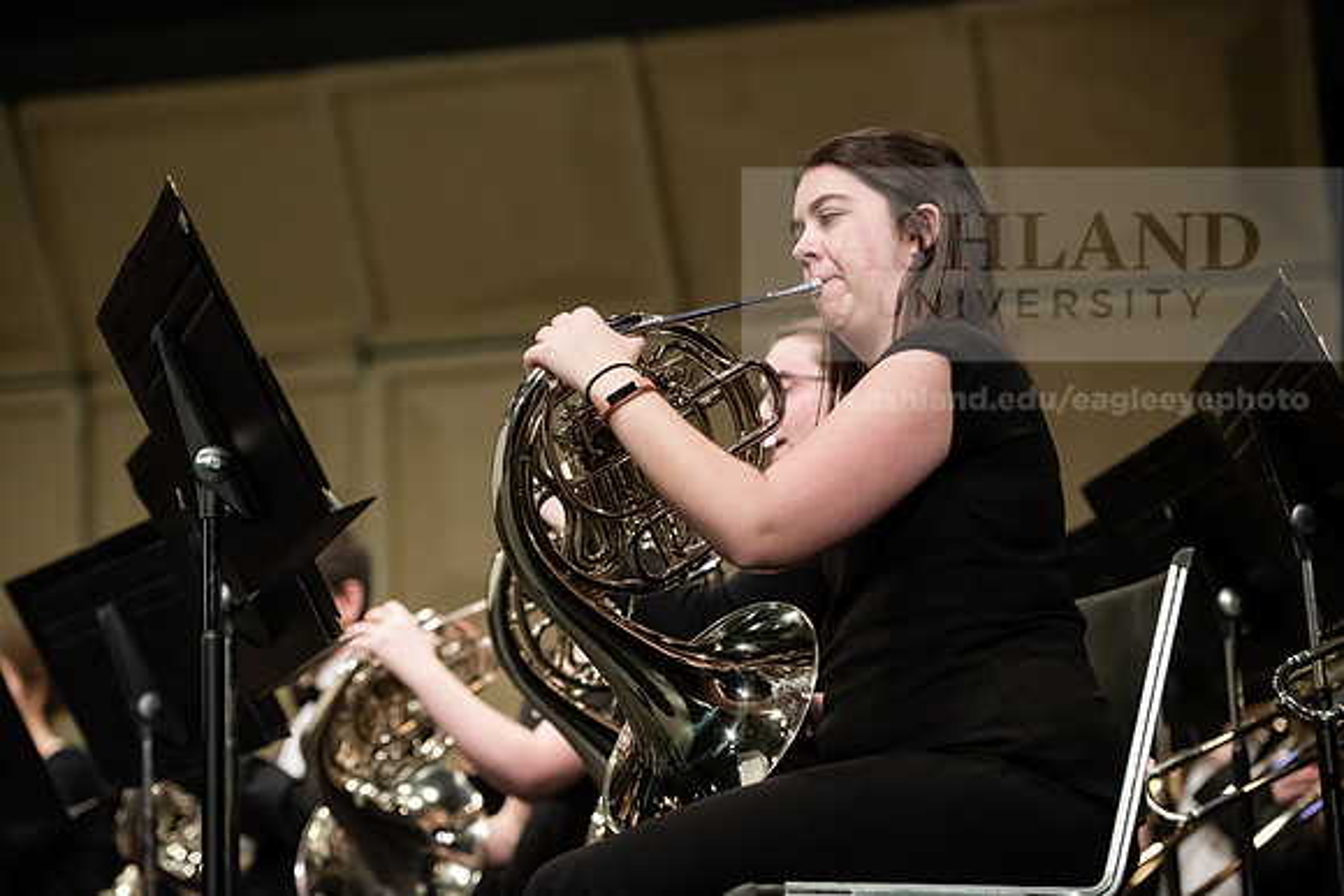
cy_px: 448
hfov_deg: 18.3
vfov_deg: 12.2
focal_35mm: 112
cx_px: 672
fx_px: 4182
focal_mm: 112
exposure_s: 1/250
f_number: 3.2
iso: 3200
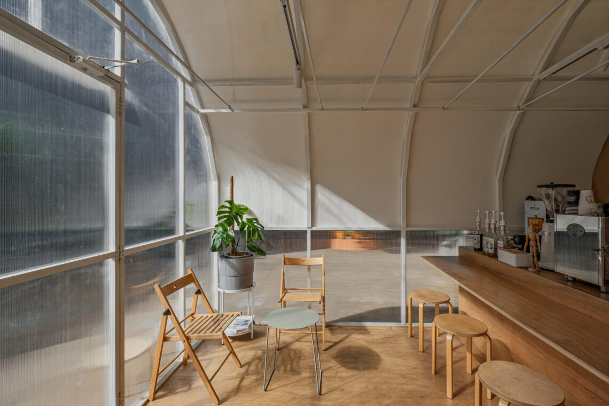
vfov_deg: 77.3
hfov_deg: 100.4
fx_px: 254
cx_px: 304
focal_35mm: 15
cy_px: 203
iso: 160
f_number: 16
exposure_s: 1/60
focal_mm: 10
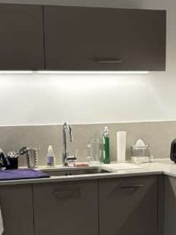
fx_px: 569
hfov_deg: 17.6
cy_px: 221
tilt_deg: -12.9
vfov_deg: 22.6
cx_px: 99
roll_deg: +1.0
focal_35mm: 84
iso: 125
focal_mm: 5.96
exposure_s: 1/100
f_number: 1.6
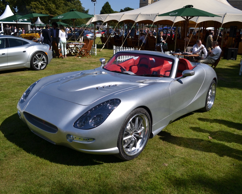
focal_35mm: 31
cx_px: 119
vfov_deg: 47.1
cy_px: 96
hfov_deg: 57.2
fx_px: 222
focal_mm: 18
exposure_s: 1/1250
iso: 100
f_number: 3.5
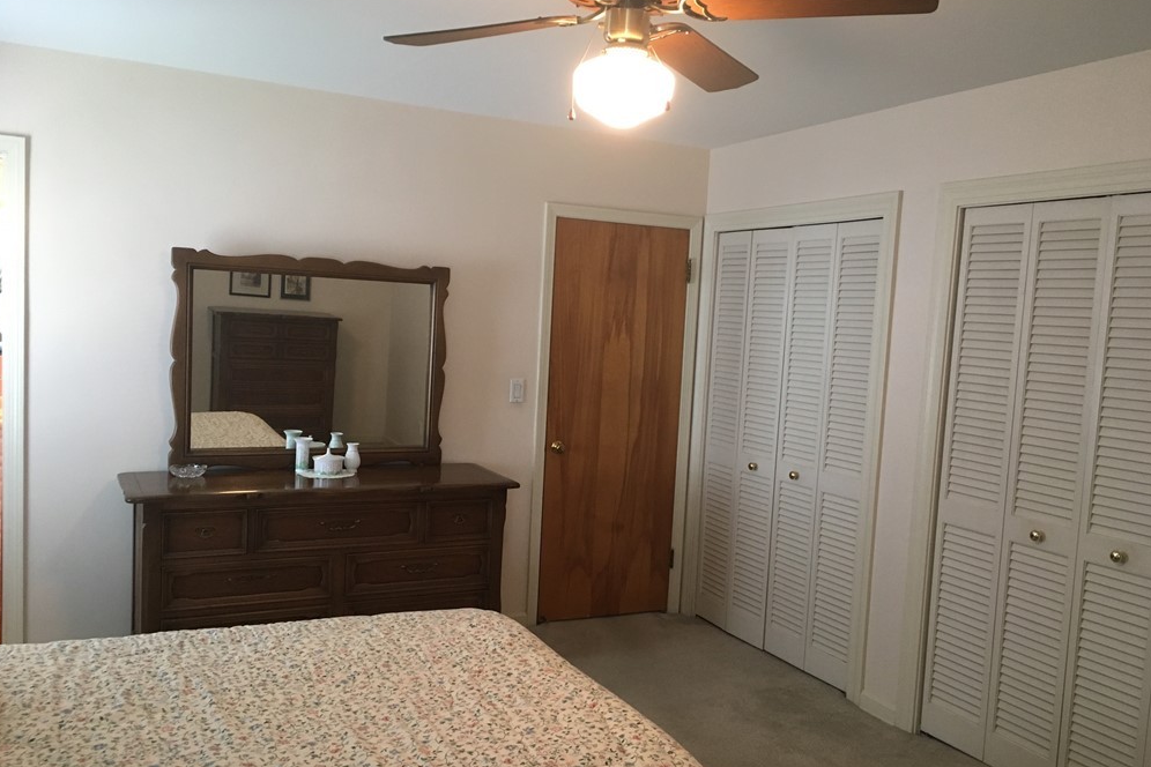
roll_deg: -3.2
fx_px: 991
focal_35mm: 31
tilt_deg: -5.7
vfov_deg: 42.3
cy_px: 408
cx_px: 584
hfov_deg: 60.3
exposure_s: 1/30
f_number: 2.2
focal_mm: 4.15
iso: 125
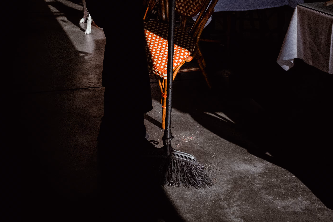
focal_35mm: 57
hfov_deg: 35.0
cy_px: 106
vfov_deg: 23.8
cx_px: 154
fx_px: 527
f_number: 5.6
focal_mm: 35
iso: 100
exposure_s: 1/320
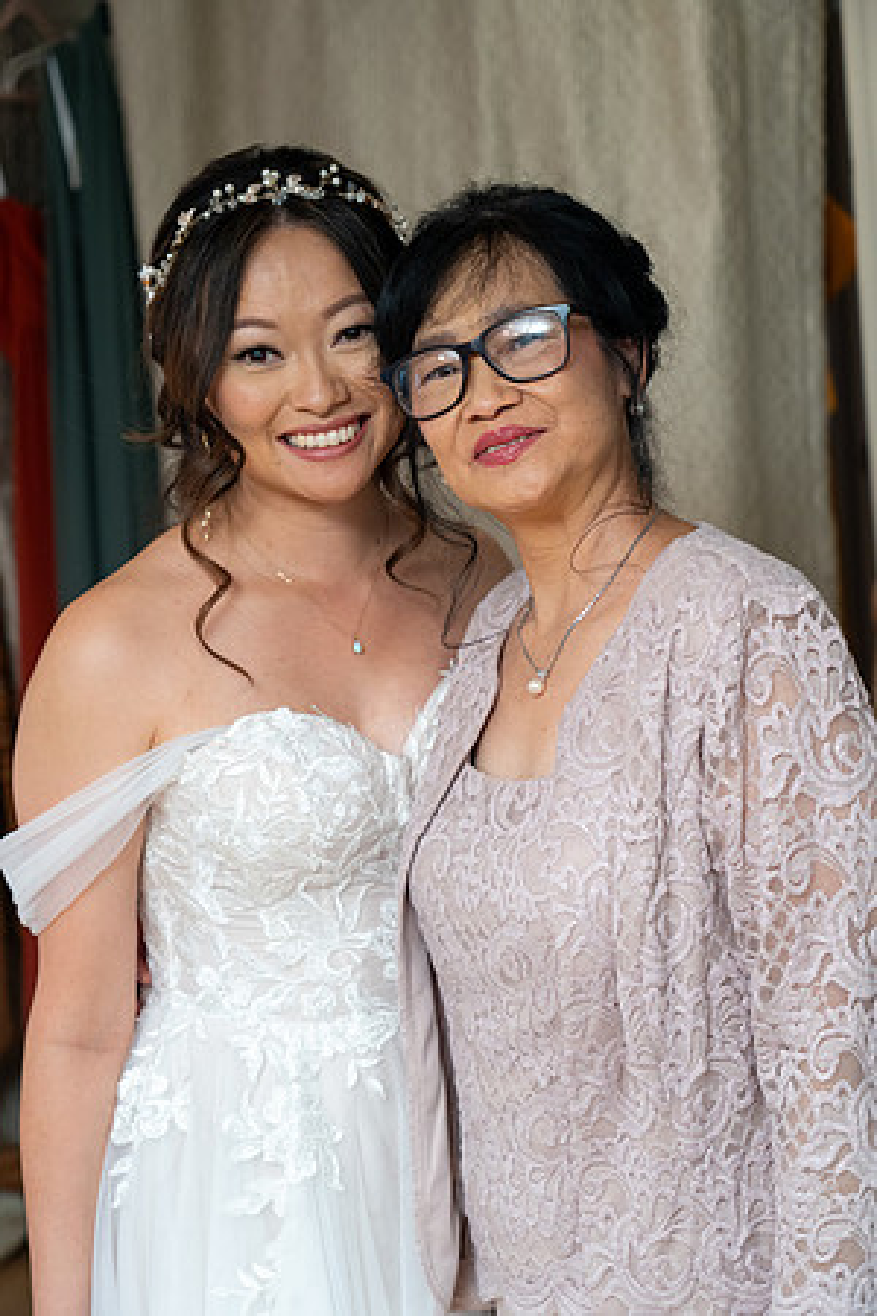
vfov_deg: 32.4
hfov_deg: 21.9
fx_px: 2265
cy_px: 658
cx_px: 438
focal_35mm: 62
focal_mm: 62
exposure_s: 1/200
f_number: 4
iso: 1600
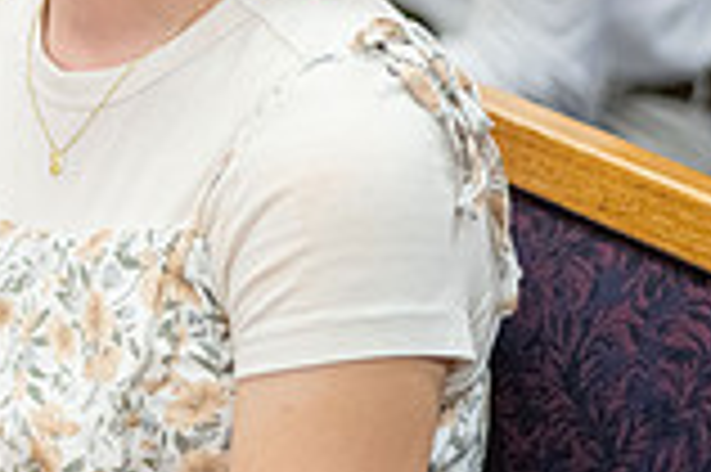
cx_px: -338
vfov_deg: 7.4
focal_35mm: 184
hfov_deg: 10.8
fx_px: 3630
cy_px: 83
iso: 1600
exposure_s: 1/400
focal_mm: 50
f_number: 1.8
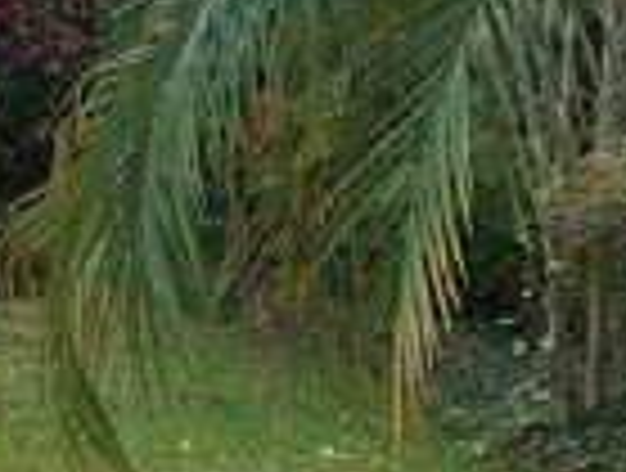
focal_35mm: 191
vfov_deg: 7.8
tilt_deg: +0.1
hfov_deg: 8.7
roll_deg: +0.5
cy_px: 117
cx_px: -1216
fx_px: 3463
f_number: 1.8
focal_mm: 4.25
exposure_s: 1/1176
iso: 25
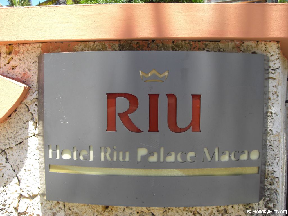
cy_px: 108
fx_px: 316
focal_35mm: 38
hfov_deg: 49.0
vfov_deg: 37.7
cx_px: 144
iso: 64
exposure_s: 1/400
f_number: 2.7
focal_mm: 6.2
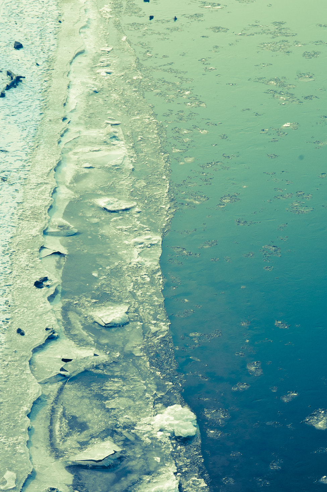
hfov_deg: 11.9
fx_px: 1567
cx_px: 105
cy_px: 326
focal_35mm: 115
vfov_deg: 17.8
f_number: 11
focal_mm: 55
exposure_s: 1/100
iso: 100
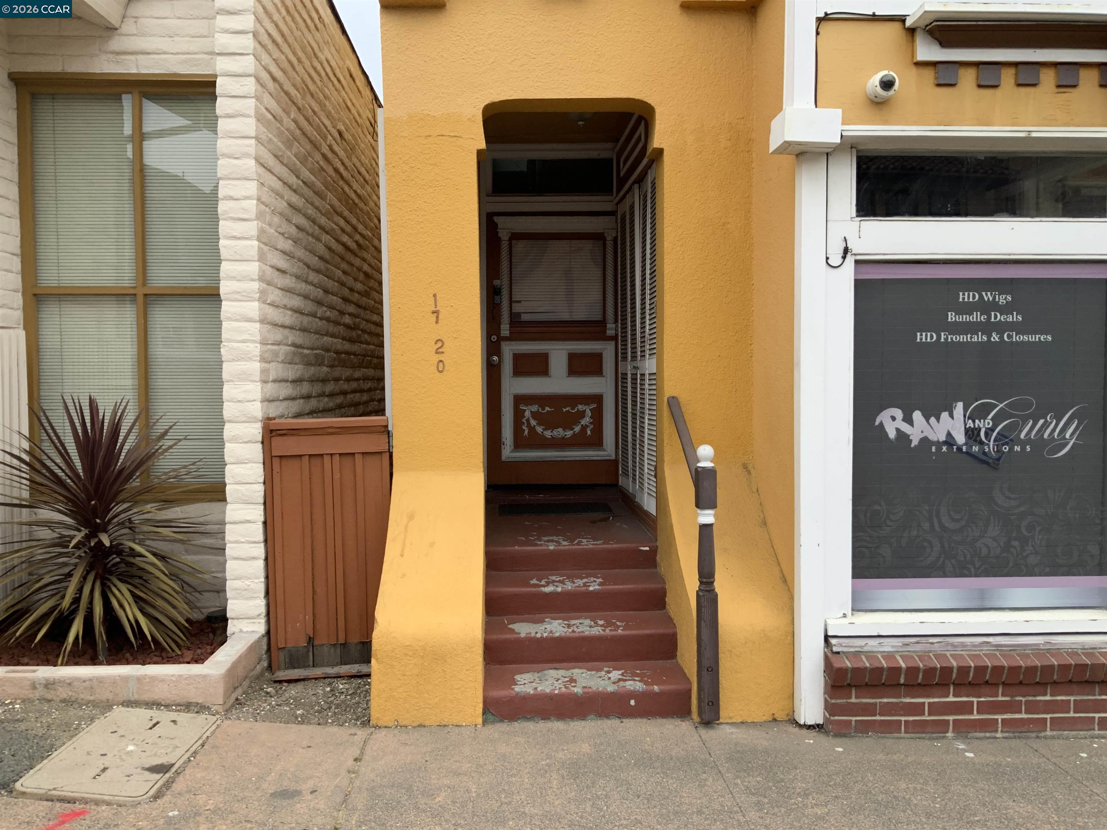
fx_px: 927
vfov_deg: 48.2
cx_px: 554
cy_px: 415
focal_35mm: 29
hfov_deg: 61.7
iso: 16
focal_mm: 3
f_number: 1.8
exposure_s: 1/246
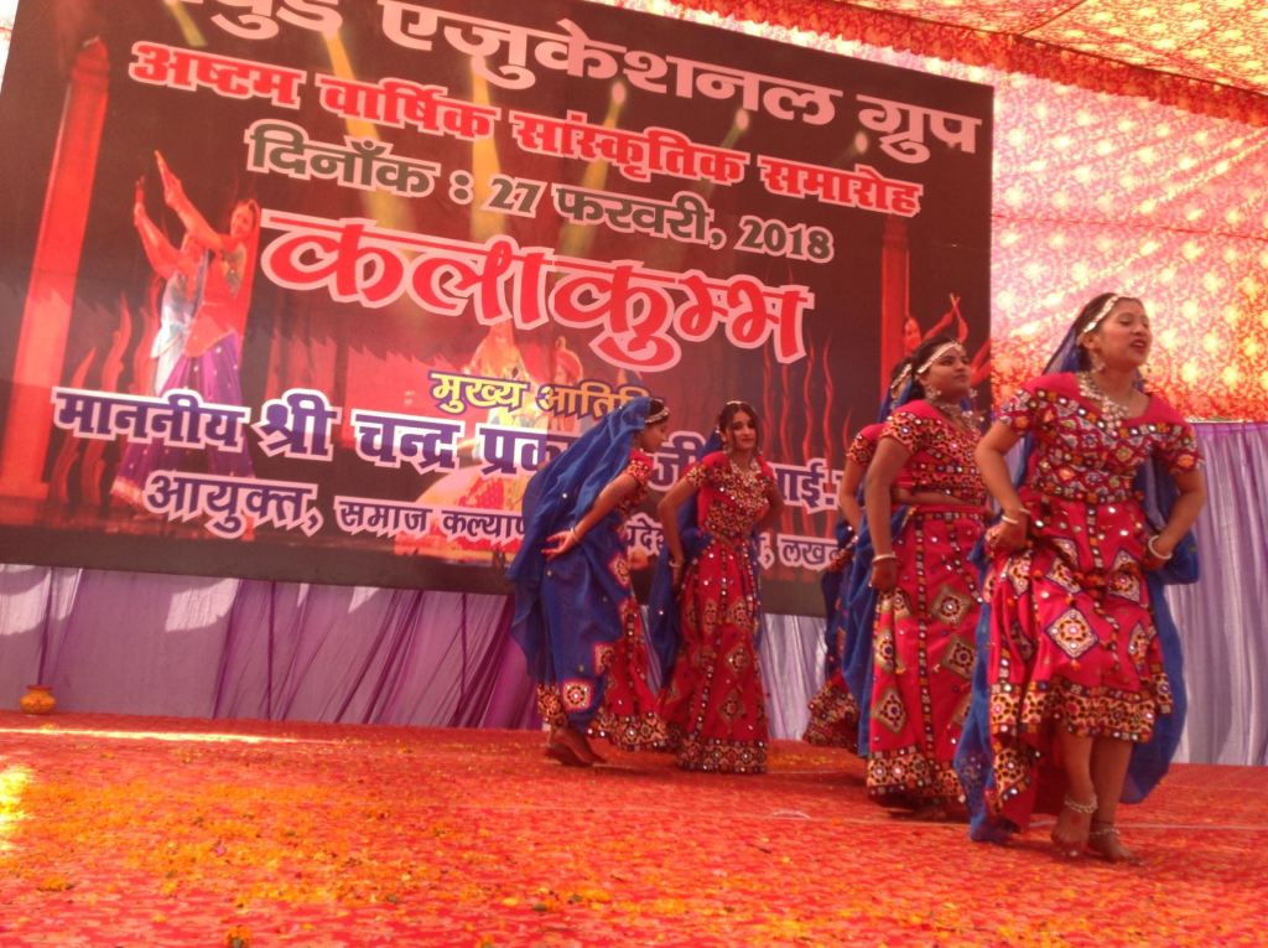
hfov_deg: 52.7
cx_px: 634
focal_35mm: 35
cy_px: 474
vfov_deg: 40.6
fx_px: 1280
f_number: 2.4
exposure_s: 1/270
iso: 50
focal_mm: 4.28
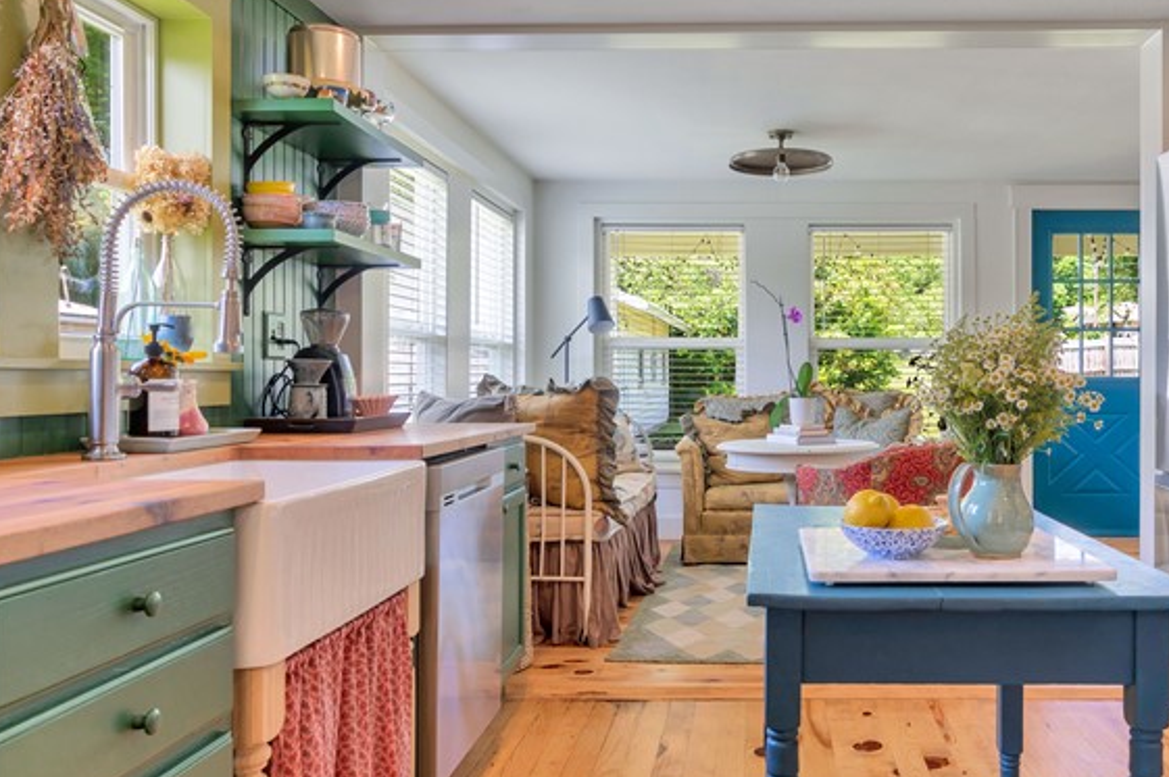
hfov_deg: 59.4
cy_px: 422
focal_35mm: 31
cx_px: 742
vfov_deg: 42.2
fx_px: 1006
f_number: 6.3
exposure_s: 1/8
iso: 100
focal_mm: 16
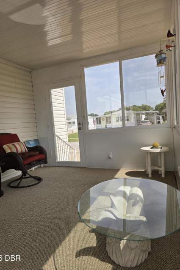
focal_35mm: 24
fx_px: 180
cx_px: 81
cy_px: 135
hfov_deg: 53.0
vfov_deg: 73.8
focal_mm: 6.3
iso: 25
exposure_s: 1/359
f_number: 1.7
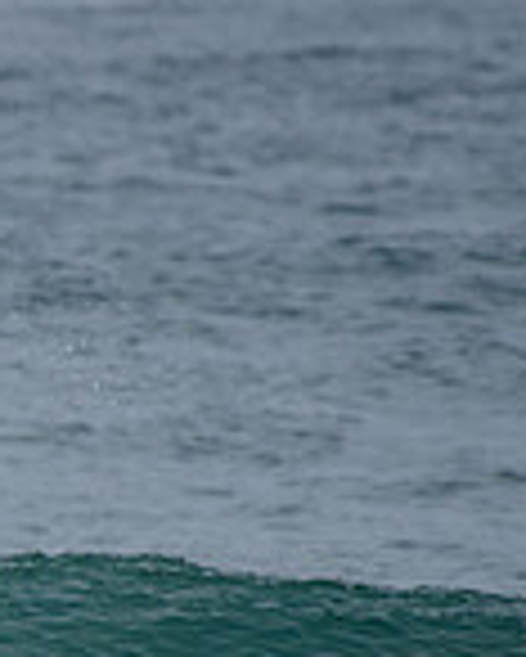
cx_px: -661
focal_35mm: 1862
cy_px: 592
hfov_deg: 0.8
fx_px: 36196
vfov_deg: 1.0
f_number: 5.6
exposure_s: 1/2000
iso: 220
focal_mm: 500
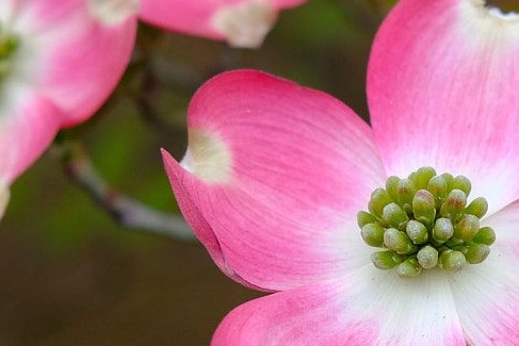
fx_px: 2509
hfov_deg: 11.8
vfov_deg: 7.9
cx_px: 438
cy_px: 257
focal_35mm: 174
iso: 400
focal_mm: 35
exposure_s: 1/420
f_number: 5.6
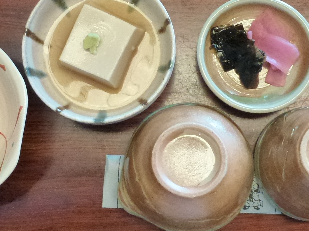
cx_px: 181
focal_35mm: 58
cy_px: 96
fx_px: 518
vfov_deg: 25.2
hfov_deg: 33.2
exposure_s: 1/25
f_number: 3.3
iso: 400
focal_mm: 4.3
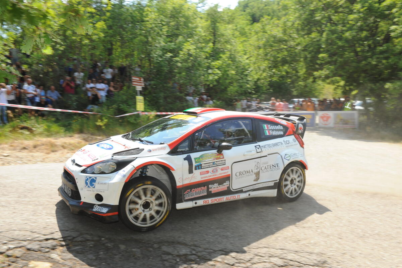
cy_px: 134
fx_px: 324
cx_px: 201
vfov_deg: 44.9
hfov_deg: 63.7
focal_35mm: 29
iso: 400
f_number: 13
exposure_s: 1/160
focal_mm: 29
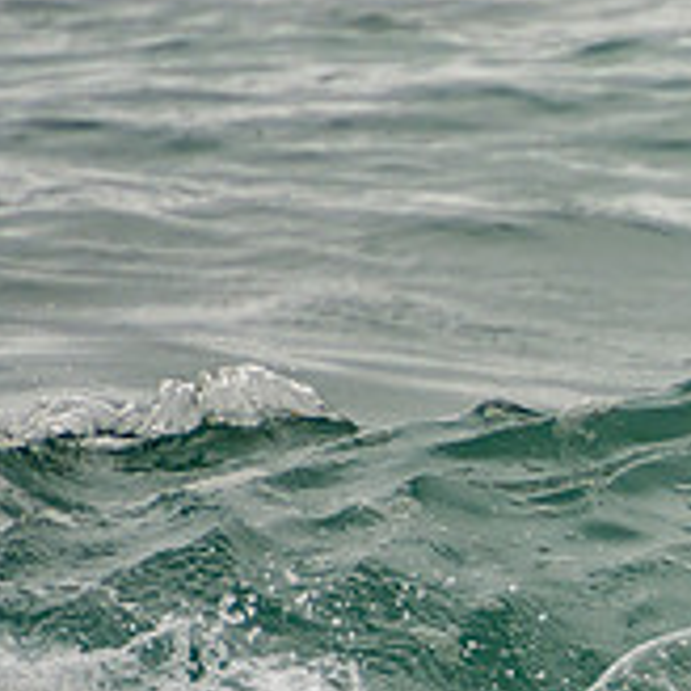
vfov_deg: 1.0
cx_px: 1209
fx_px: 40742
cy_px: 546
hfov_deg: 1.0
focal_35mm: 1804
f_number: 5.6
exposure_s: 1/1250
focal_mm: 400
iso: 280
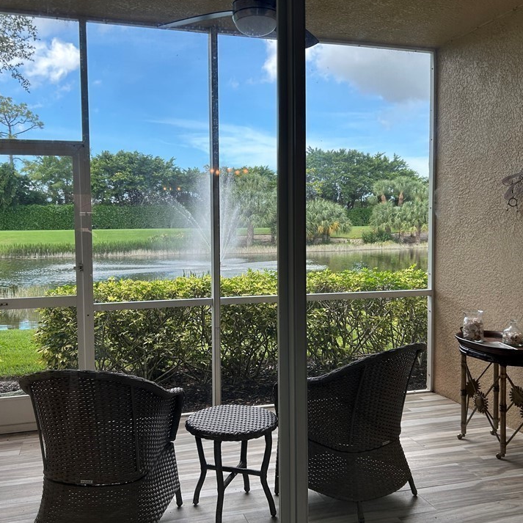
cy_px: 260
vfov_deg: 49.7
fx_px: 564
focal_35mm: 33
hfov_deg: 49.7
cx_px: 253
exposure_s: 1/561
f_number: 1.5
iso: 50
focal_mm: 5.7
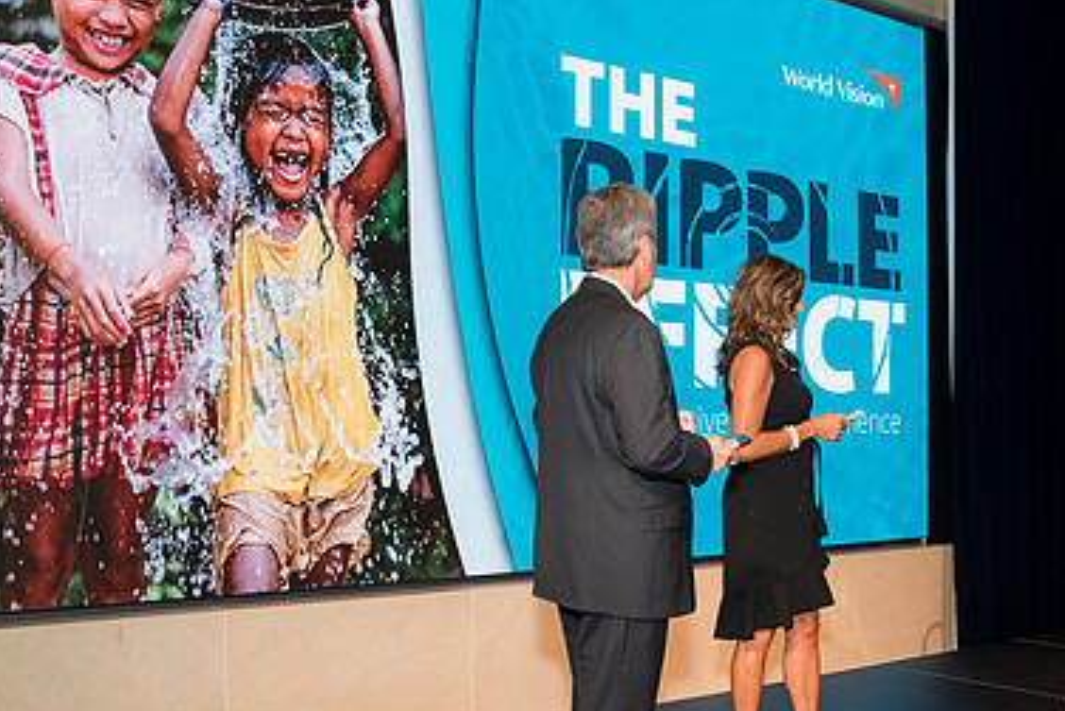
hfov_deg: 51.9
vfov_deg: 36.0
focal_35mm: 37
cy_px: 361
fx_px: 1095
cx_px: 532
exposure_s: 1/125
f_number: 5.6
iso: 800
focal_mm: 24
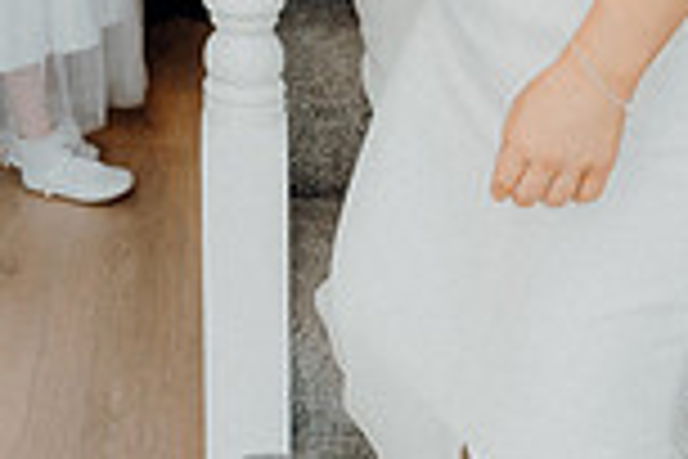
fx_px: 1739
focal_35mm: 91
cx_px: -72
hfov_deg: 21.2
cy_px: -326
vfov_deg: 13.7
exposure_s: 1/160
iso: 250
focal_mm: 24
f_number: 3.5
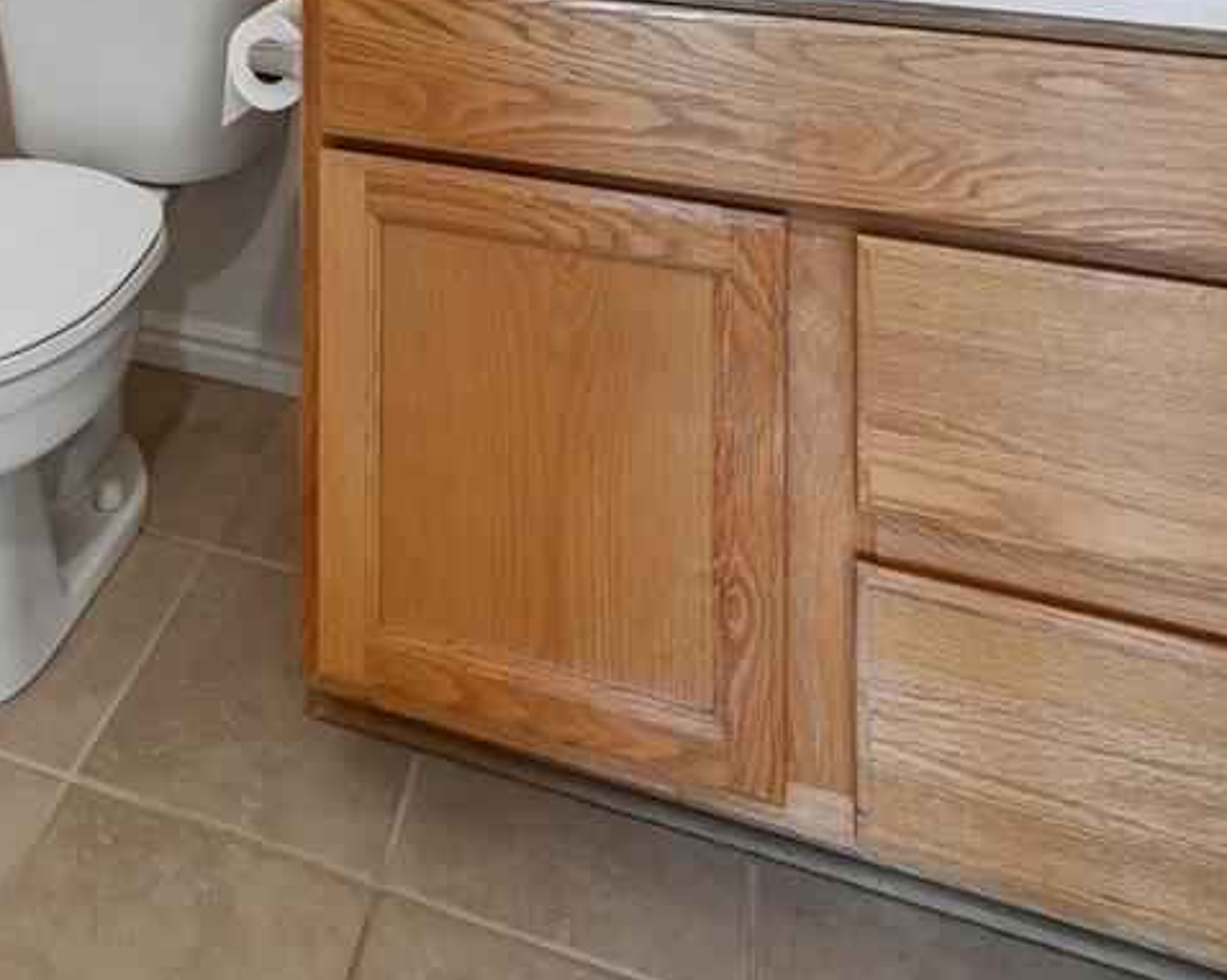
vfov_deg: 30.9
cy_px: -387
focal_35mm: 33
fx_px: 1198
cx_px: 344
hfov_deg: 52.4
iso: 400
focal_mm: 14
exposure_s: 1/25
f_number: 10
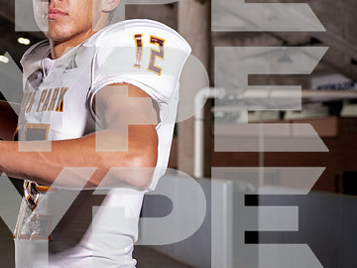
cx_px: 76
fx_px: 1134
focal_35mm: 110
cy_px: 100
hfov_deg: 17.7
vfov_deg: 13.4
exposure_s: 1/250
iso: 320
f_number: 5.6
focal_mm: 70
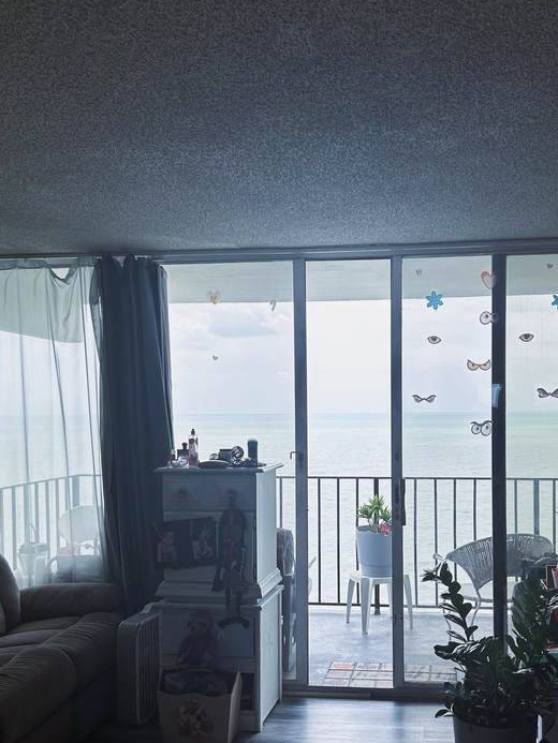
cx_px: 361
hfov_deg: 39.3
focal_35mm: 36
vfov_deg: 51.1
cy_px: 433
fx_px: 774
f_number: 1.5
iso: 50
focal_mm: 5.7
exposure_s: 1/1645
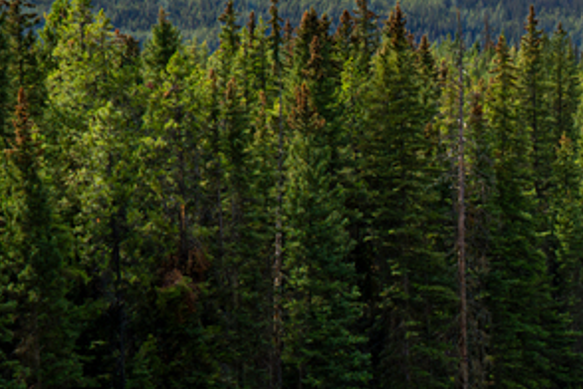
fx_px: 2747
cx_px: 1241
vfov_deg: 8.0
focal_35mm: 170
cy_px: 403
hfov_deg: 10.8
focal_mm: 32.5
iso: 140
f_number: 8
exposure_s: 1/640
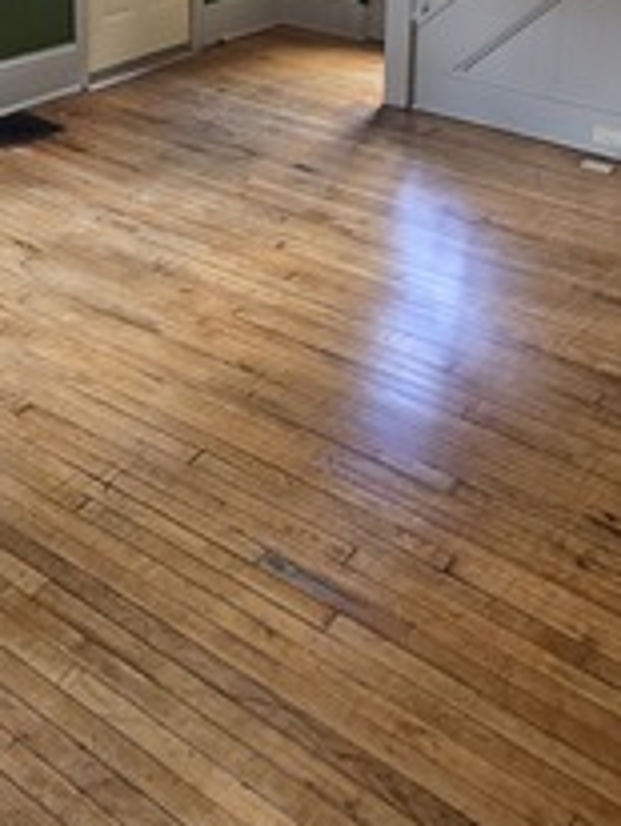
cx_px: 214
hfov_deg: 34.1
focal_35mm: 42
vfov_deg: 39.9
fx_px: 1003
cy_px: 20
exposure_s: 1/60
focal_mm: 2.2
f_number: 2.2
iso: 200
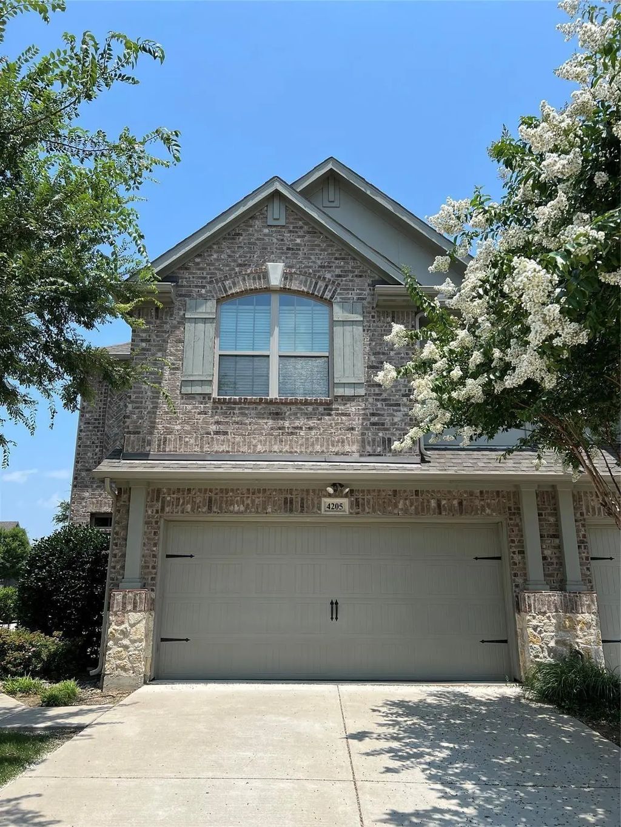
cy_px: 414
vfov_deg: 67.3
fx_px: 622
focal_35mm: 26
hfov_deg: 53.1
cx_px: 310
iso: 50
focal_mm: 5.7
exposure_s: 1/4115
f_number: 1.5
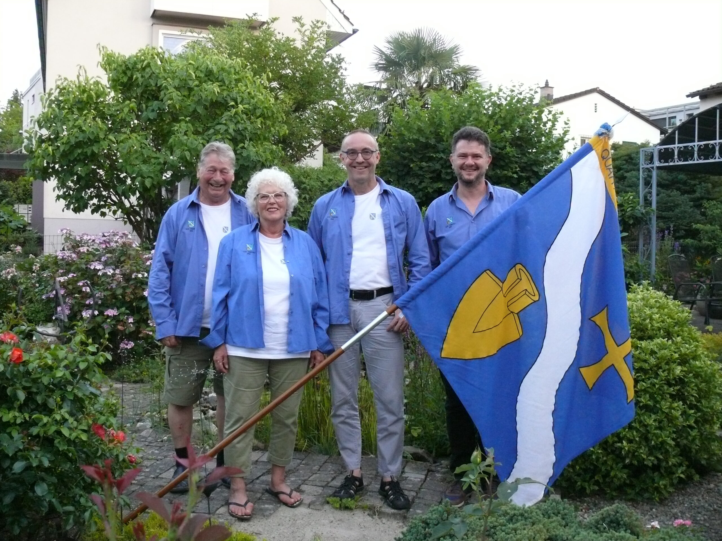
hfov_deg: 52.6
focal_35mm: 35
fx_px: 730
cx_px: 361
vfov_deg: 40.7
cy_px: 270
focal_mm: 7.4
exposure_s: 1/100
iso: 400
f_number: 2.8
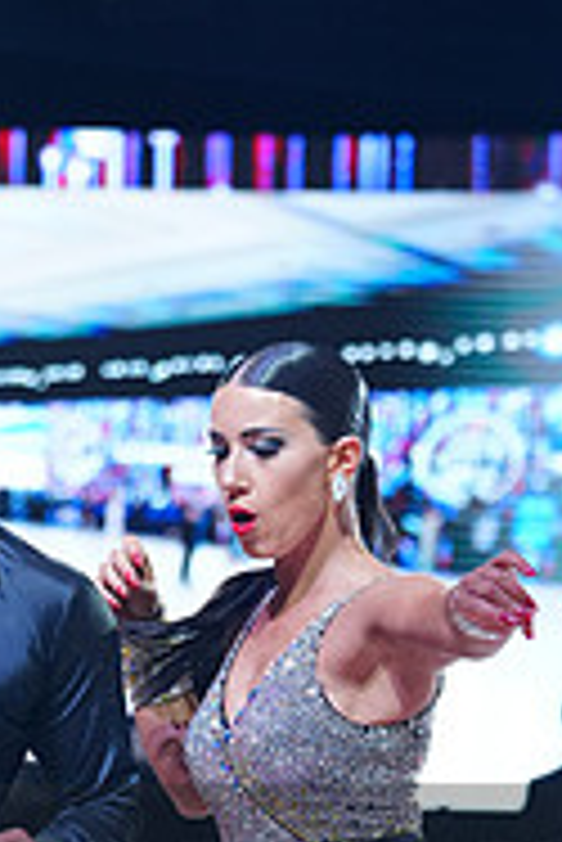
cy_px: 937
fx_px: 5072
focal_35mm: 217
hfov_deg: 6.3
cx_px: 250
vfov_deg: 9.4
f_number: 2.8
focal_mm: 70
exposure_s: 1/500
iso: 2000
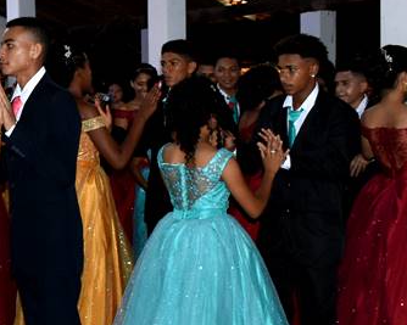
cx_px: -110
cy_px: 219
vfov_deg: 16.8
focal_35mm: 91
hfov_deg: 19.5
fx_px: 1096
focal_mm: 18
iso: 1000
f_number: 3.5
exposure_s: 1/100
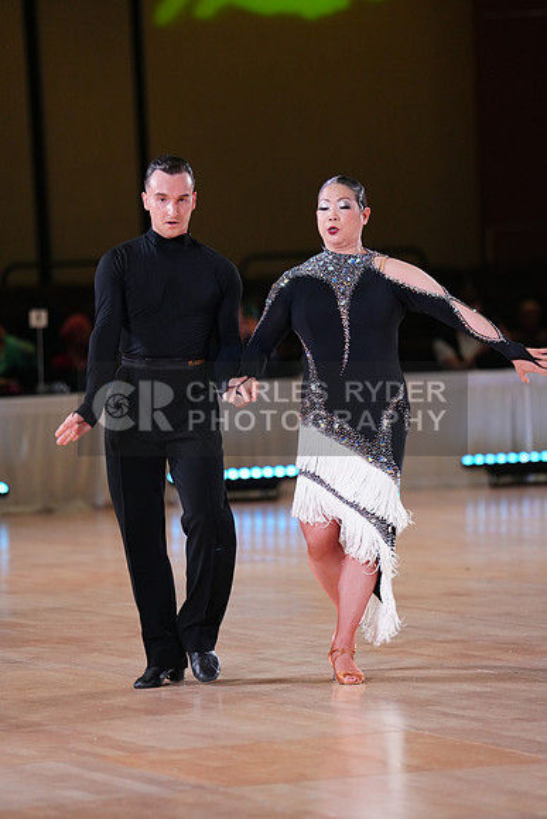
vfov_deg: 10.3
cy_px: 410
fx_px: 4555
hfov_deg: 6.9
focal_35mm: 200
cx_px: 274
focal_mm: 200
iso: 2000
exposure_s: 1/400
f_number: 2.8
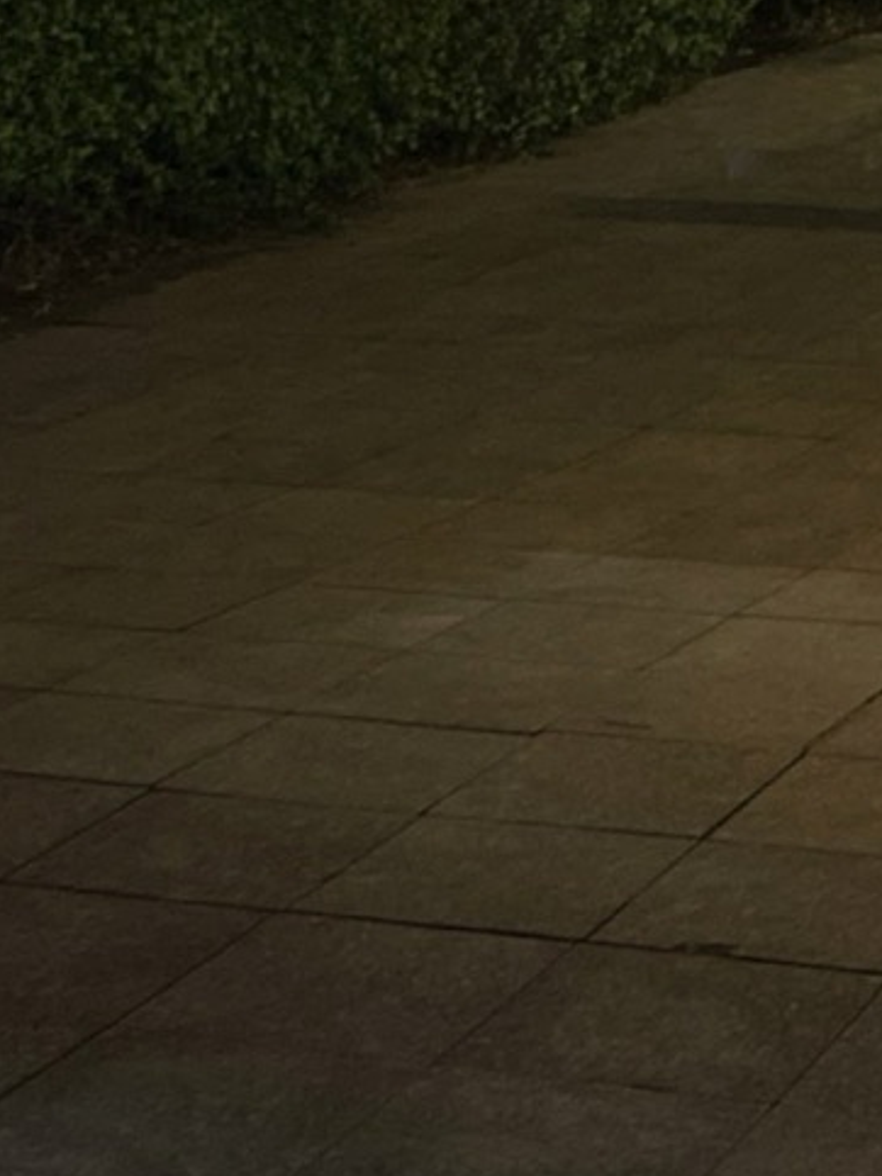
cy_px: 19
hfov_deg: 13.7
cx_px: 948
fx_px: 3603
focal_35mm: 106
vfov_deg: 18.1
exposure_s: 1/16
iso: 1000
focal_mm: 5.1
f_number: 1.6
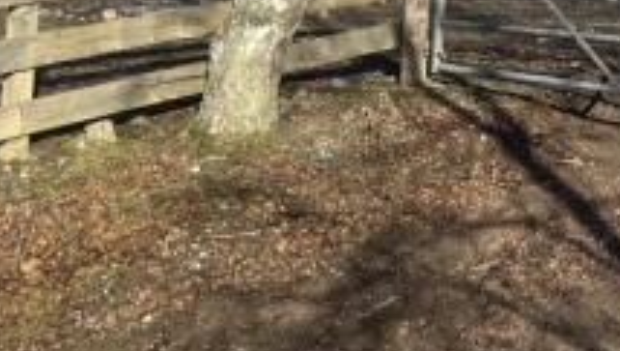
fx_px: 1267
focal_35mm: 77
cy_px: -202
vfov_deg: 14.5
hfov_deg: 26.0
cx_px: 627
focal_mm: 5.1
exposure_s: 1/2899
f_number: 1.6
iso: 50
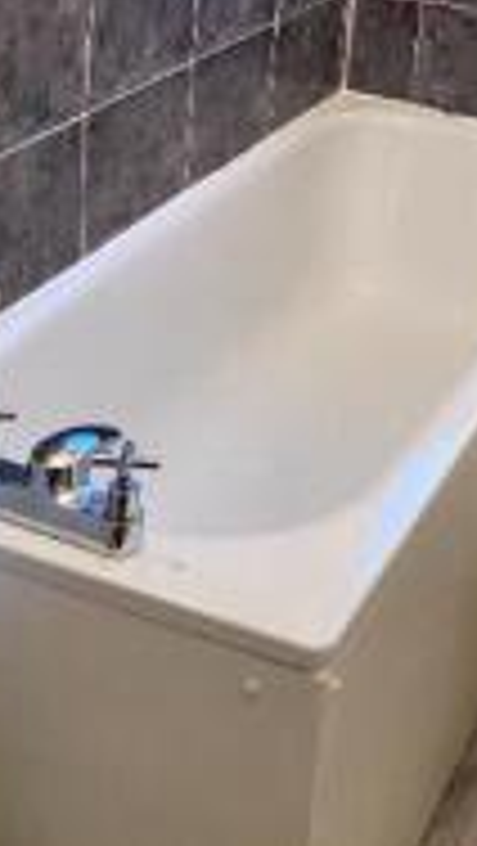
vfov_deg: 29.2
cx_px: 400
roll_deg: -5.1
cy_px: -52
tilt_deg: -10.3
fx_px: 1481
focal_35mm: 66
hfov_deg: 18.1
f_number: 1.8
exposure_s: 1/50
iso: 80
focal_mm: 4.25
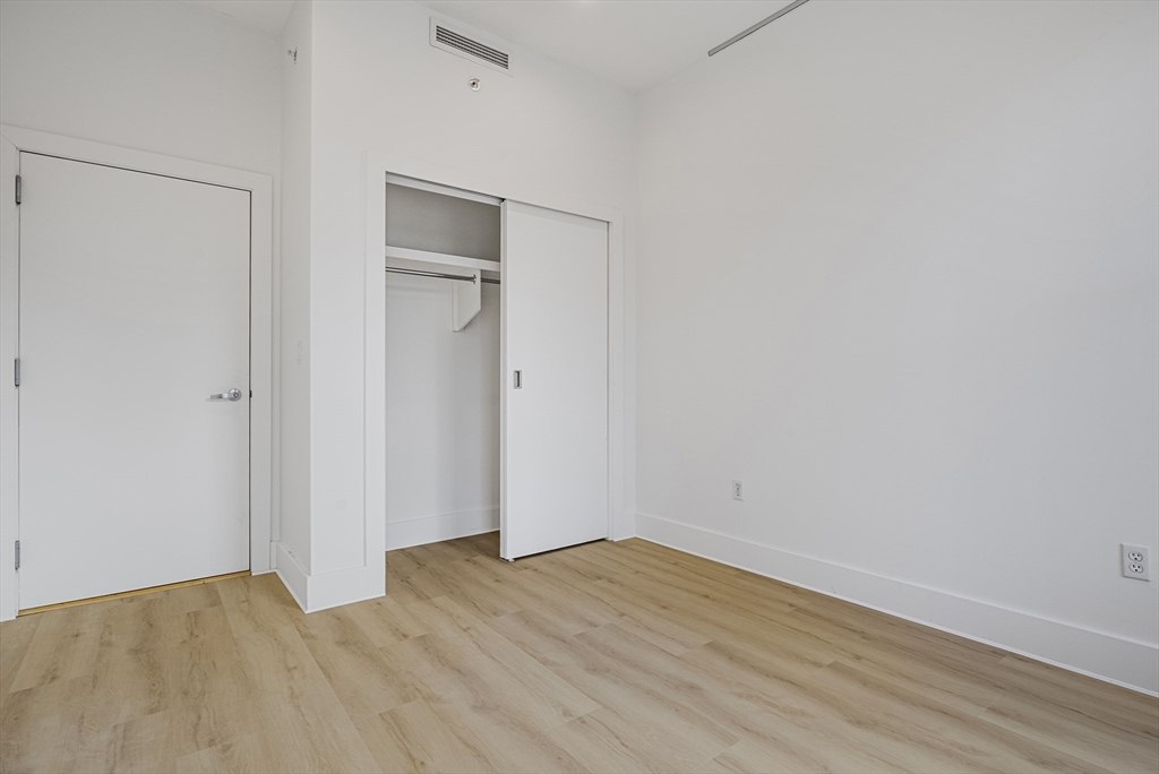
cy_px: 387
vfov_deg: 69.0
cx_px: 580
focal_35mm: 18
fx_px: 564
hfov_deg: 91.6
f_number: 9
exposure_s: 1/5
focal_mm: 17.5
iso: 160
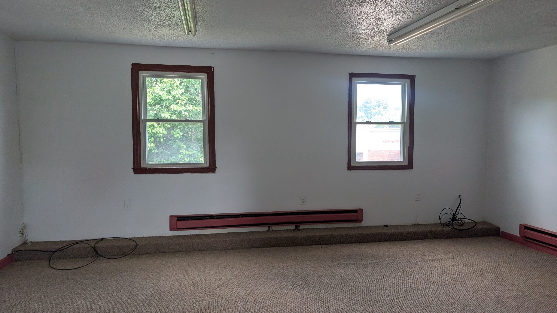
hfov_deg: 69.9
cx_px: 283
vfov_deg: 42.9
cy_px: 160
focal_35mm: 27
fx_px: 399
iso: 194
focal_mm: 6.9
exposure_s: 1/327
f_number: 1.68
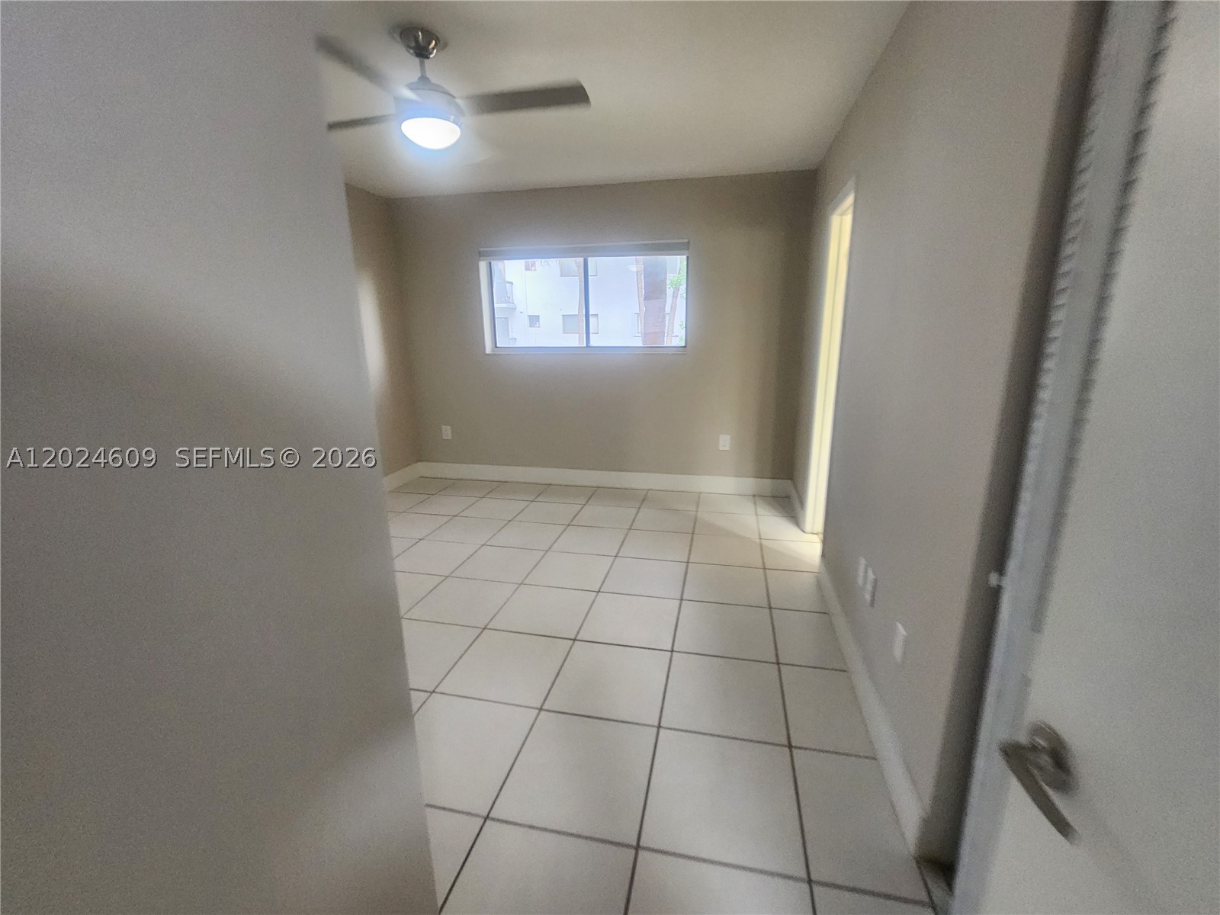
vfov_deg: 89.9
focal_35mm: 13
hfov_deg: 106.2
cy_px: 458
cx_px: 610
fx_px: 458
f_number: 2.2
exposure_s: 1/30
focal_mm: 2.2
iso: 320
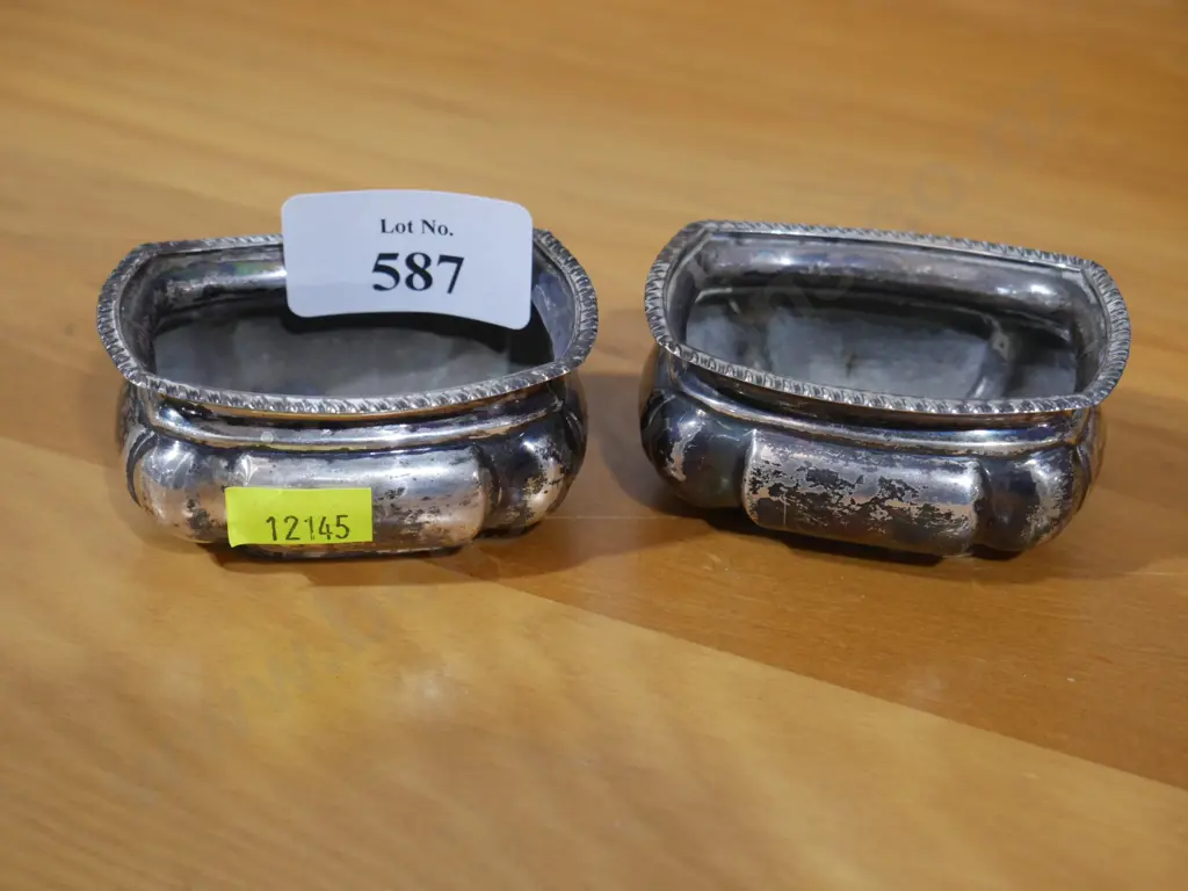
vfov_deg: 23.7
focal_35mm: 62
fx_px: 2128
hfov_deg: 31.2
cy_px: 446
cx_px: 594
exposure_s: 1/80
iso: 1000
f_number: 5.4
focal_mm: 31
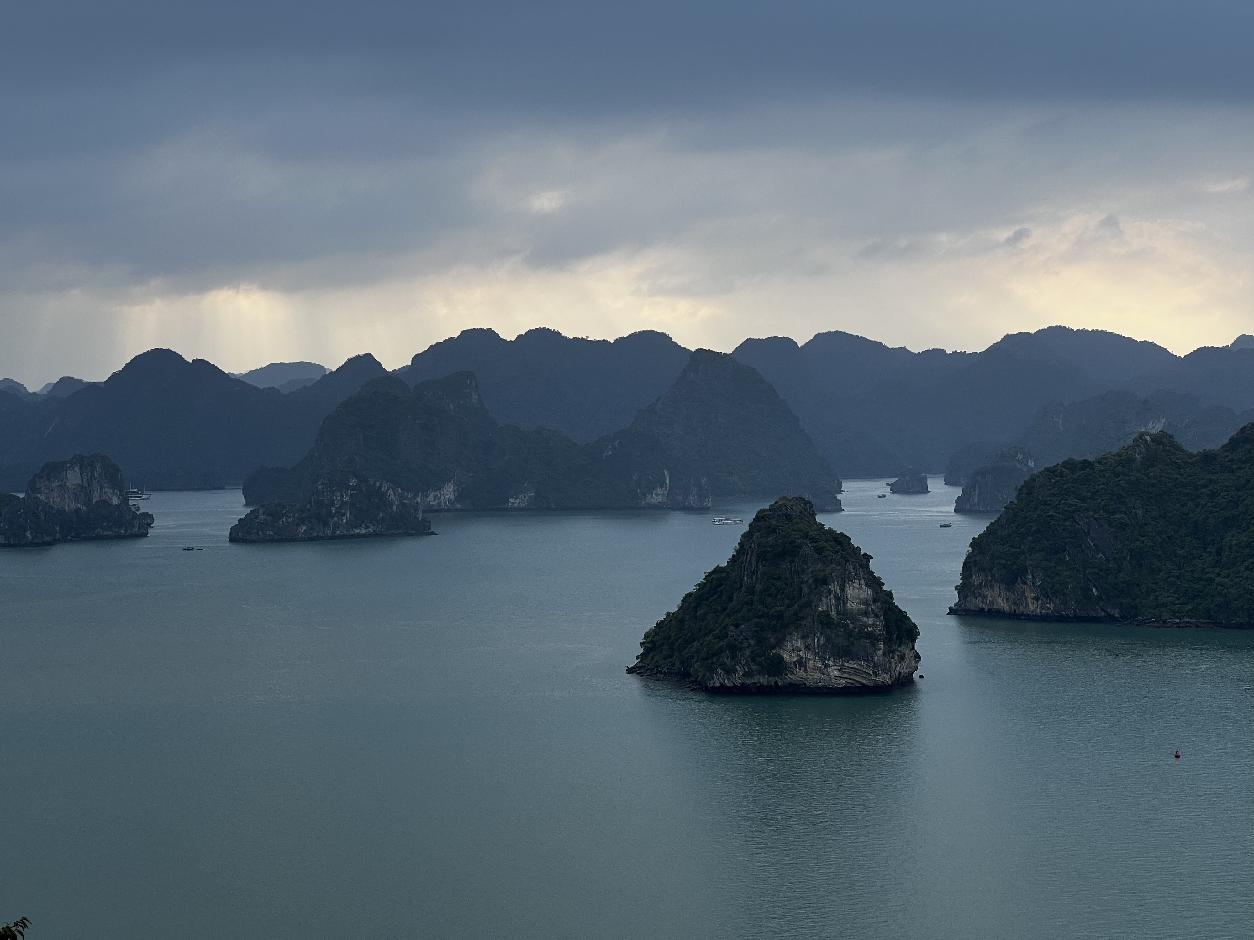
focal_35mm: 77
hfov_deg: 25.3
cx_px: 627
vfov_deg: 19.1
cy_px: 470
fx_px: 2789
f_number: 2.8
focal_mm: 9
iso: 32
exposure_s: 1/164
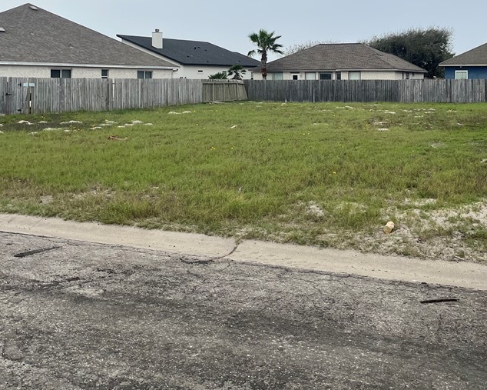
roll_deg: -0.6
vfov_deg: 35.0
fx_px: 591
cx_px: 280
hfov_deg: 44.7
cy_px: 64
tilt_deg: +1.6
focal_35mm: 41
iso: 50
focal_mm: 5.1
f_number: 1.6
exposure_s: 1/2309
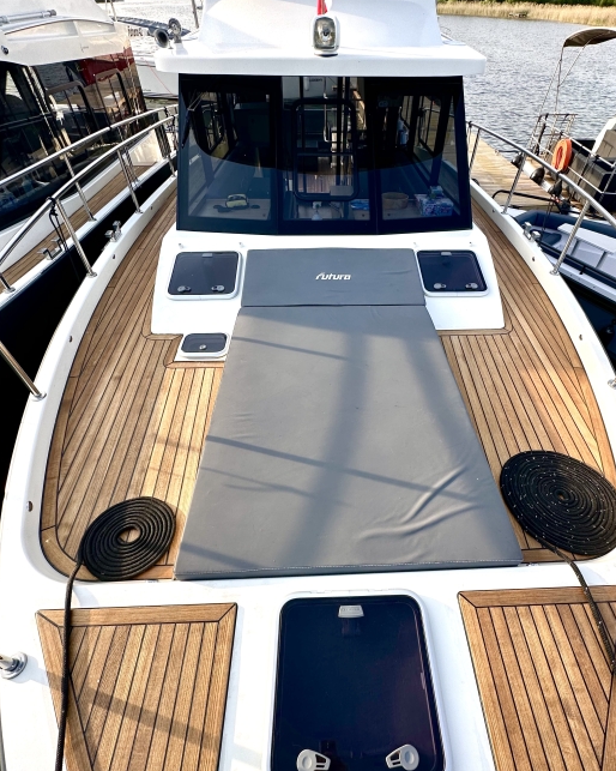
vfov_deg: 89.5
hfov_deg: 76.7
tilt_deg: -48.0
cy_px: 416
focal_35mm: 17
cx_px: 342
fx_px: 388
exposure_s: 1/416
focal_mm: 2.22
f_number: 2.2
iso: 40
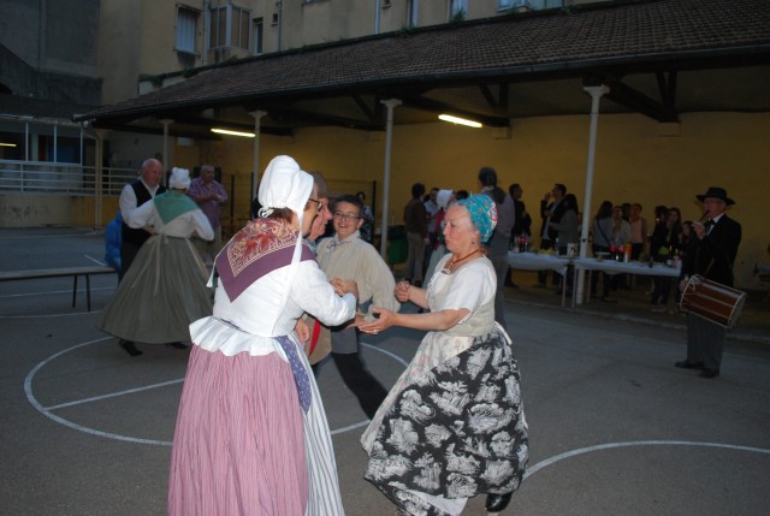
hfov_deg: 67.3
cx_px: 385
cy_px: 258
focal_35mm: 27
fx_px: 578
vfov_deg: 48.1
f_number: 3.5
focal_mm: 18
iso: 400
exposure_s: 1/60
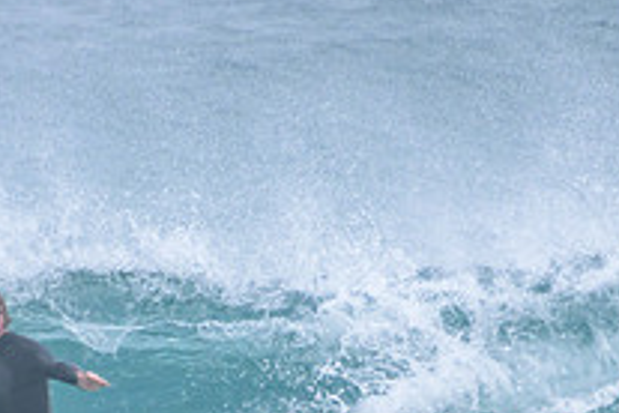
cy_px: 507
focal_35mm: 2238
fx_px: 38478
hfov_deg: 0.9
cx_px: 69
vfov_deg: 0.6
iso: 2200
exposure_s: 1/2000
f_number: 11
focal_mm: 800
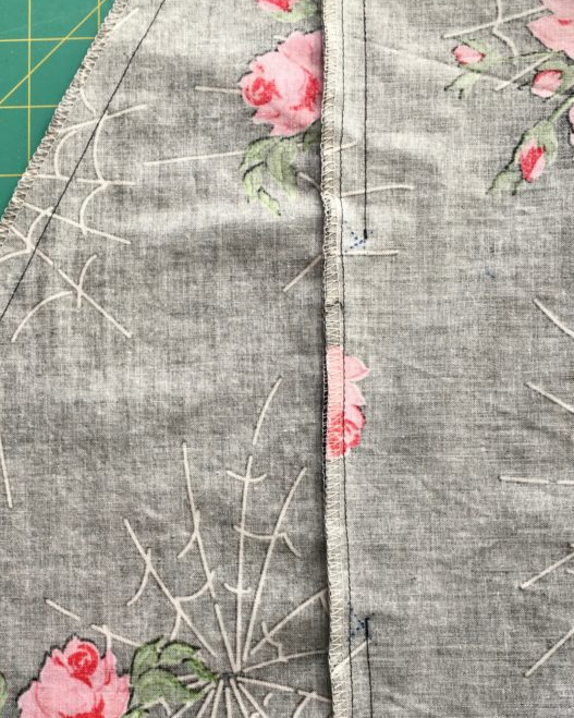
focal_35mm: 44
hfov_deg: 34.0
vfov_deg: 41.8
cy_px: 440
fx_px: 935
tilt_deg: -82.5
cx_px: 218
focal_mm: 4.15
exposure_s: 1/120
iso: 40
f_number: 2.2
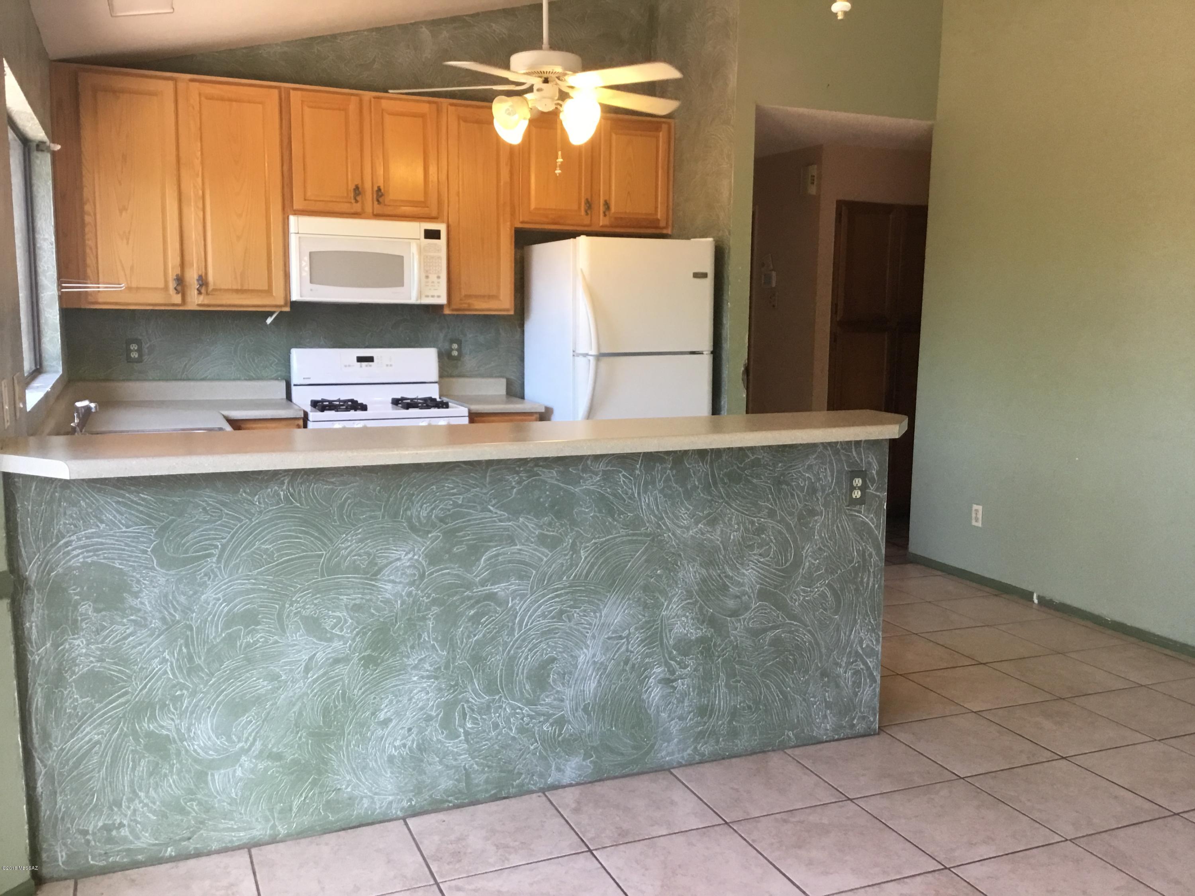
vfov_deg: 45.4
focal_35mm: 31
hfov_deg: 58.4
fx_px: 1070
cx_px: 598
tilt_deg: -7.9
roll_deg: -0.7
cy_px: 448
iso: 50
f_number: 2.4
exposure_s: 1/30
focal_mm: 3.3
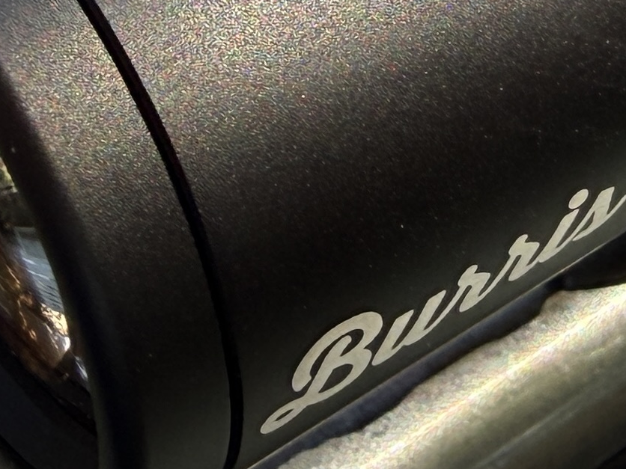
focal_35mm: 70
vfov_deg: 19.9
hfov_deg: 27.5
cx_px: 440
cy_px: -67
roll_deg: -3.2
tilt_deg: -36.9
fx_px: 1266
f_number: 2.2
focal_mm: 2.22
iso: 50
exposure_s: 1/192
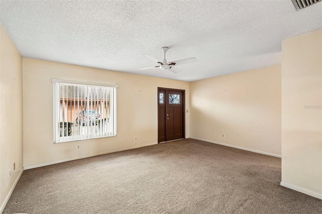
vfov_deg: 73.7
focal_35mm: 16
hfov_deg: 96.8
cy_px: 107
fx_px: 143
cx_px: 161
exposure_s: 1/8
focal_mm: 16
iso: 400
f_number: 8
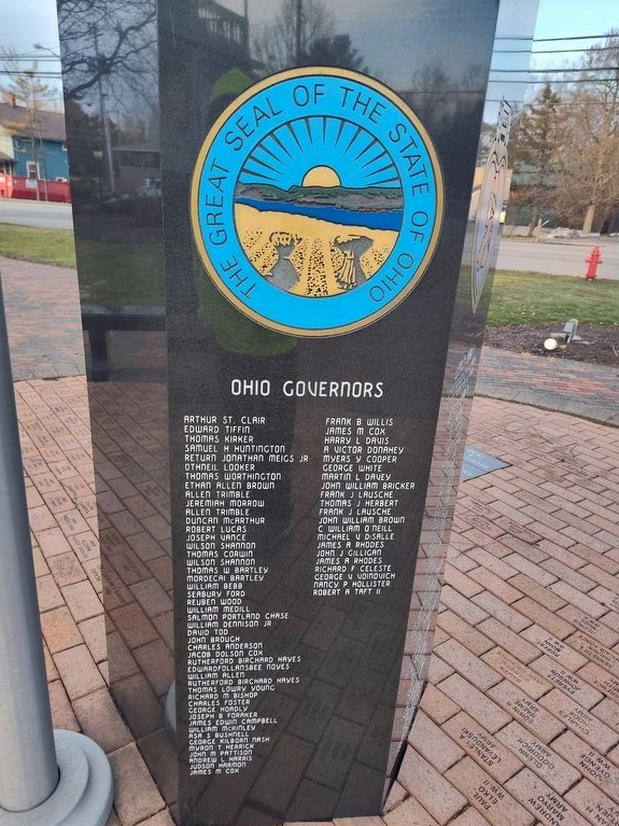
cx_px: 300
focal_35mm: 24
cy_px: 416
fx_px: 572
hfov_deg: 56.8
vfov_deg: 71.6
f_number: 1.8
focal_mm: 5.56
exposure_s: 1/120
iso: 117
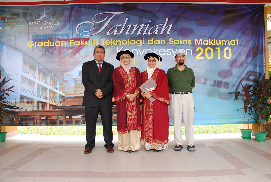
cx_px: 136
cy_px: 91
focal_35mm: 30
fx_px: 226
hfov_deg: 61.8
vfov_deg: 43.8
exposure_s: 1/100
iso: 200
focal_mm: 20
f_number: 4.5
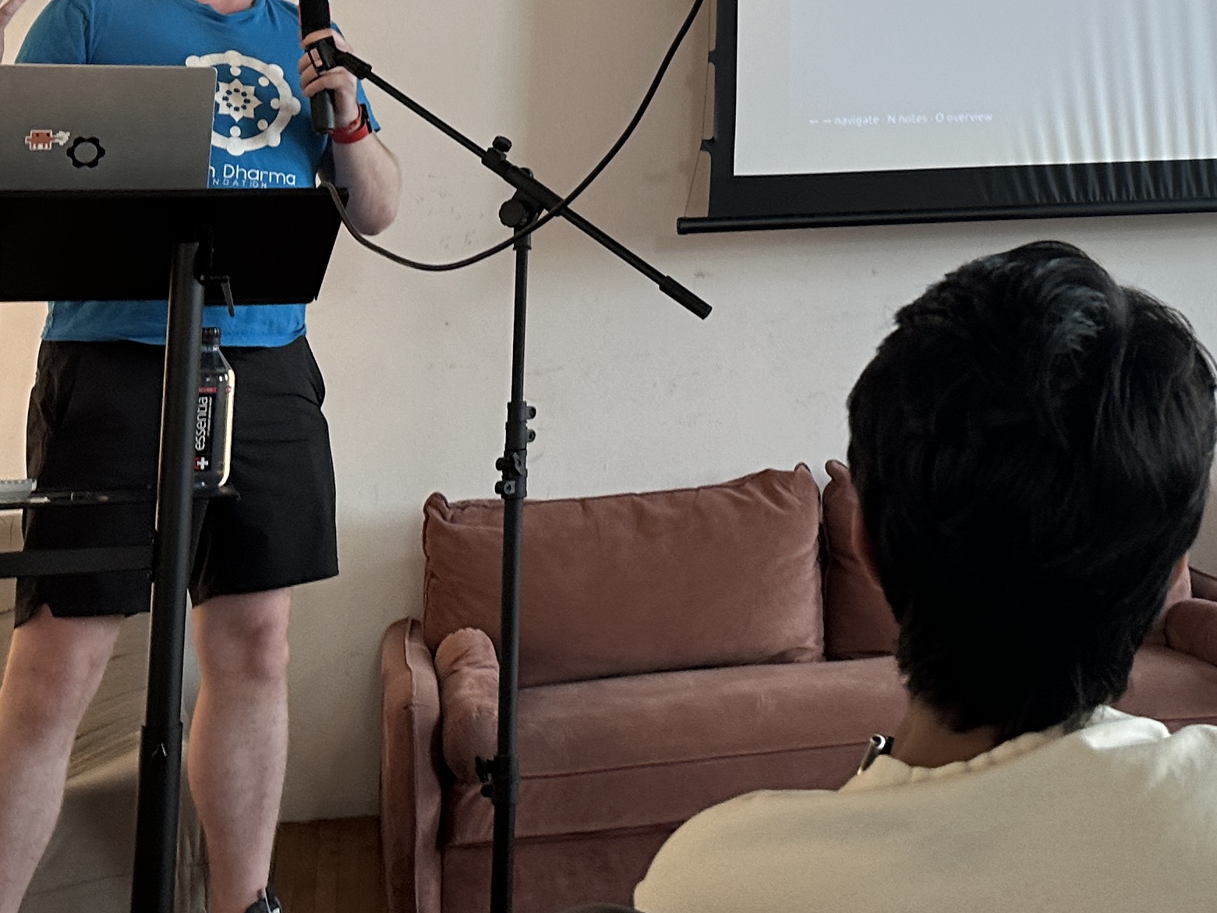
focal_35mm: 62
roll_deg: -1.4
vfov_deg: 22.0
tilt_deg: +9.7
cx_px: 1036
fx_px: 2180
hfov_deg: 30.2
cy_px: -170
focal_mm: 6.86
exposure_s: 1/60
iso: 125
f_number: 1.78
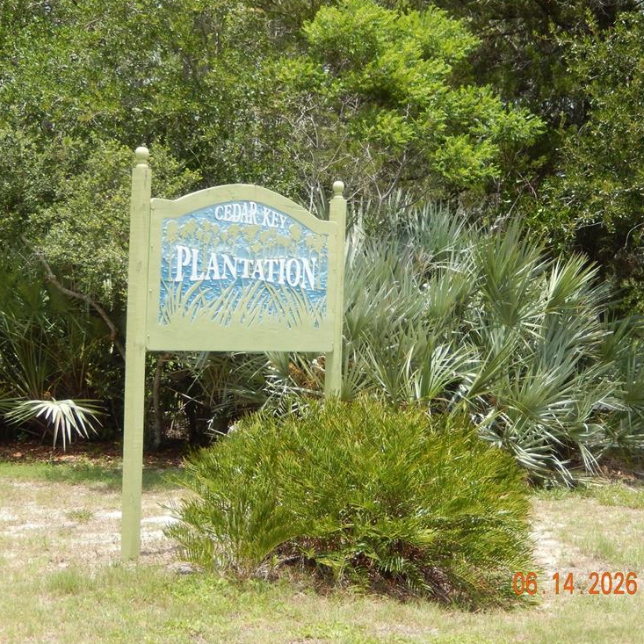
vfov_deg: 27.3
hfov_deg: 27.3
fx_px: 1326
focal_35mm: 63
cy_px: 316
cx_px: 340
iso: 125
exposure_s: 1/400
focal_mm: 9.2
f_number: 4.5
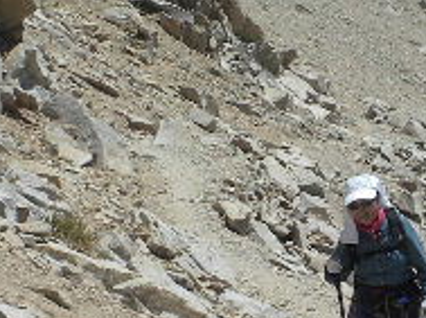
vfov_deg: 9.7
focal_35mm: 153
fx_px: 1879
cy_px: 206
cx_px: 431
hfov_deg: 12.8
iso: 64
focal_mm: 6.6
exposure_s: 1/202
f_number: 10
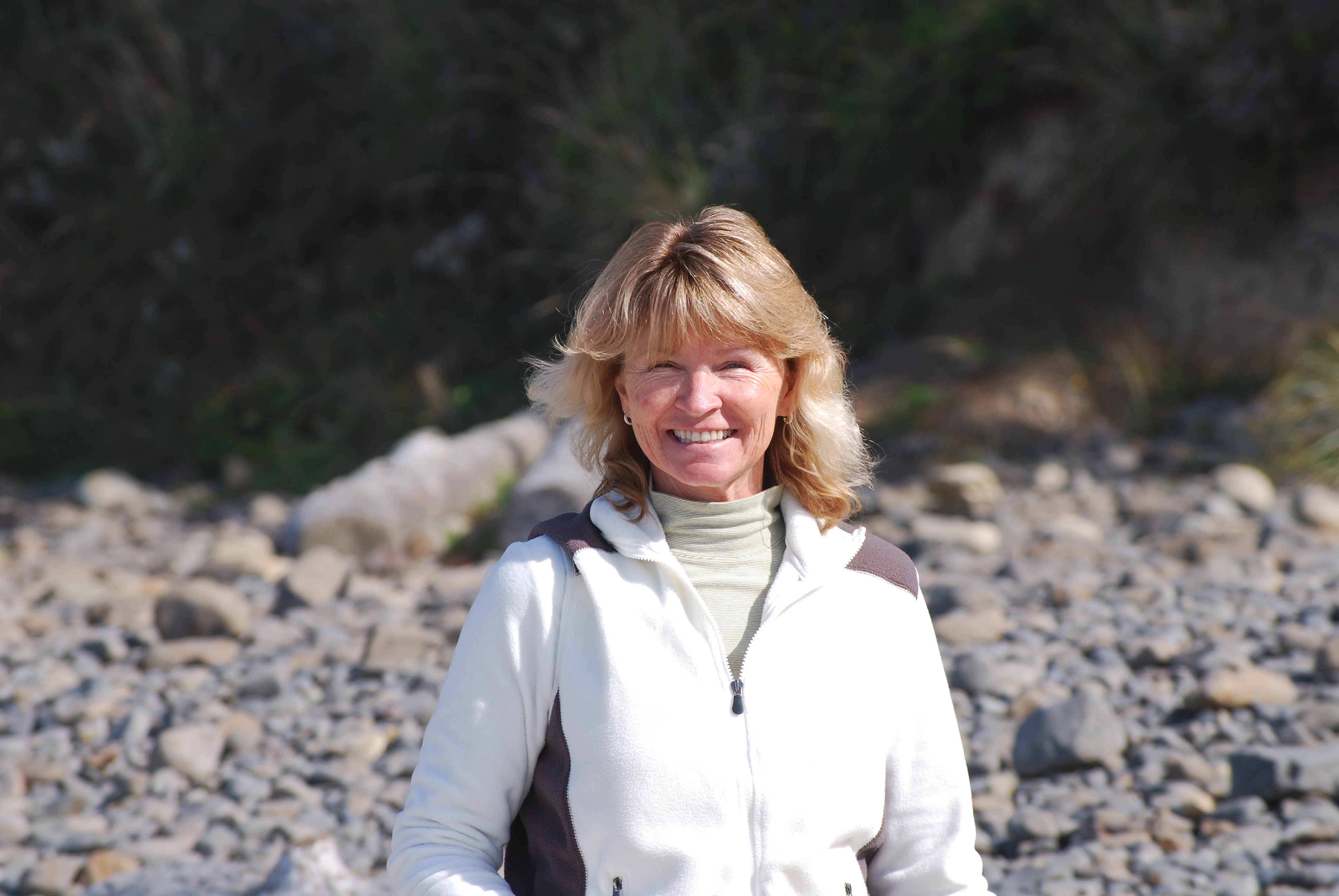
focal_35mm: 300
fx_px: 11172
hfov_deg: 6.9
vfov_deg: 4.6
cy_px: 448
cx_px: 670
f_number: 10
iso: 180
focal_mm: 200
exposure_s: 1/250
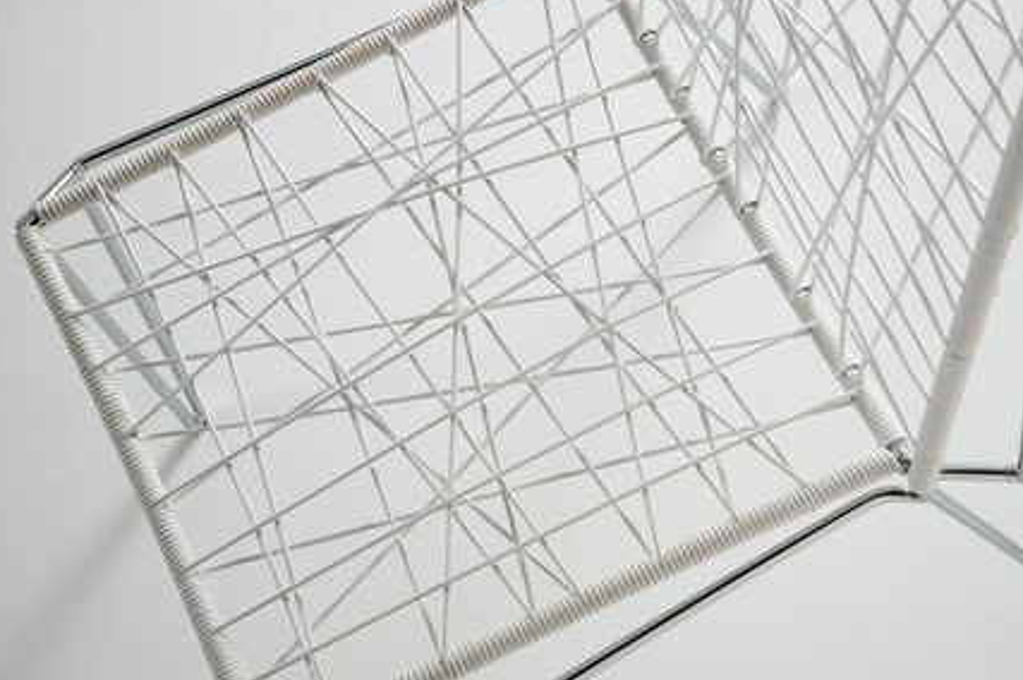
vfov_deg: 16.6
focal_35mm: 82
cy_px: 332
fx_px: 2328
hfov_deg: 24.8
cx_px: 568
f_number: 10
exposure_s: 1/5
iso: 100
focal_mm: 70
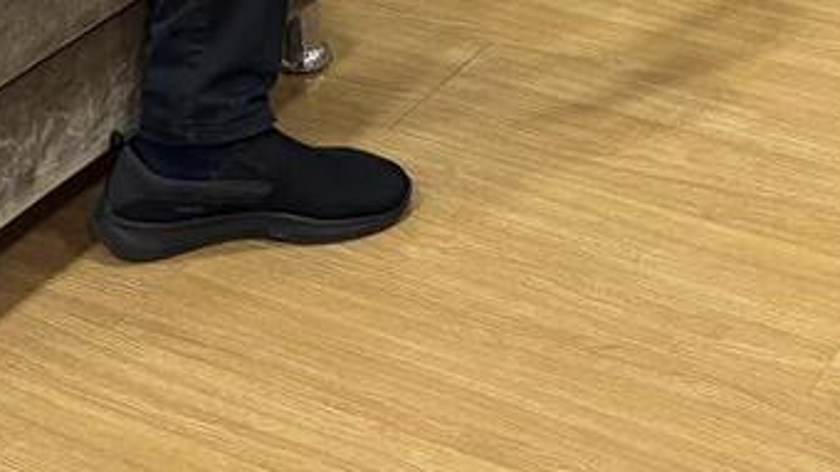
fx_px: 2227
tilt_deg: -16.3
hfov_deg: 20.7
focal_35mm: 100
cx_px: 815
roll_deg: +1.9
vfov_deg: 10.8
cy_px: -529
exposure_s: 1/60
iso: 160
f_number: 1.6
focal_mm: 5.96
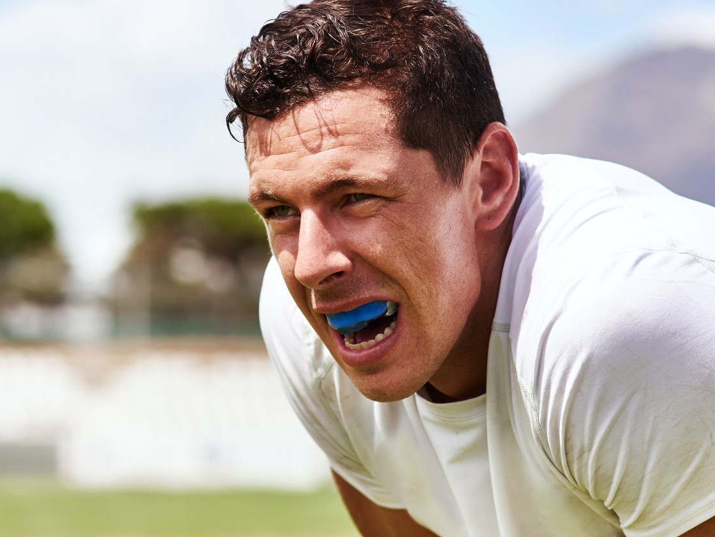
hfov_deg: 12.7
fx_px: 3223
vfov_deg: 9.5
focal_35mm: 156
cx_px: 325
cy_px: 354
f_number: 4
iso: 125
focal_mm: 85
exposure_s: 1/1250
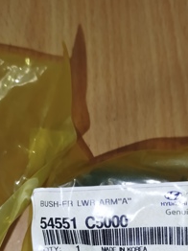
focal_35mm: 44
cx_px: 106
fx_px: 319
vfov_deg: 41.3
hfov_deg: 32.8
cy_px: 197
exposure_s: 1/50
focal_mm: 5.31
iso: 100
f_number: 1.7
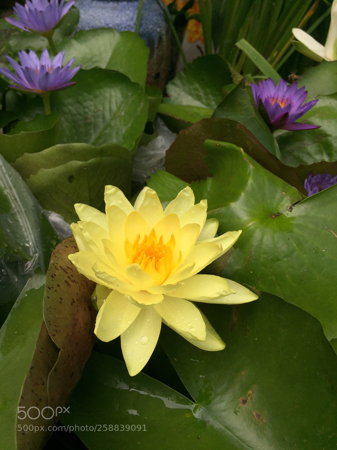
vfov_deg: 61.7
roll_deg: +0.3
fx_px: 376
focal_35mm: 29
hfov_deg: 48.2
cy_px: 225
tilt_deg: -44.0
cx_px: 168
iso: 32
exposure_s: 1/942
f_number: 2.2
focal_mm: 4.15
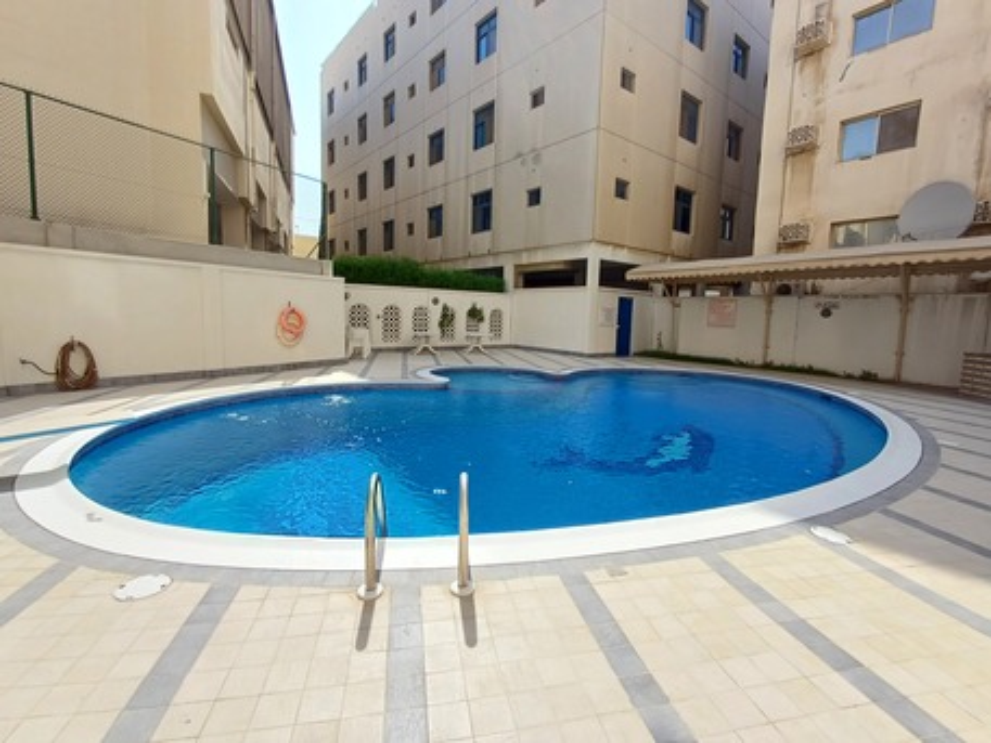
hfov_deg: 94.5
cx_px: 496
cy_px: 372
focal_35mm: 16
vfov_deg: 78.1
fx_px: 458
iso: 40
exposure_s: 1/705
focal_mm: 1.64
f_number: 2.2
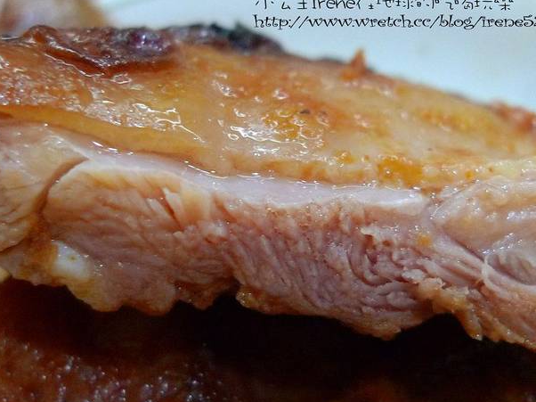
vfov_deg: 29.1
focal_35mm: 50
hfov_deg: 38.2
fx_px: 774
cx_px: 280
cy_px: 198
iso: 250
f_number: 2.1
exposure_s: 1/30
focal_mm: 5.4
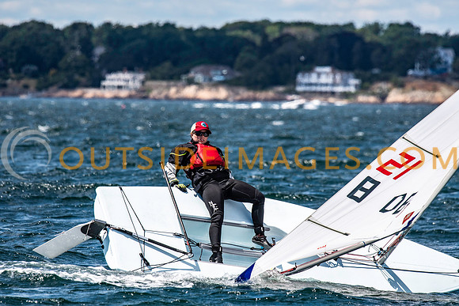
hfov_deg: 4.6
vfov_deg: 3.1
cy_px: 153
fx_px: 5739
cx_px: 230
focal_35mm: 450
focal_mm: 300
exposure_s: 1/4000
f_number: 5.6
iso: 400
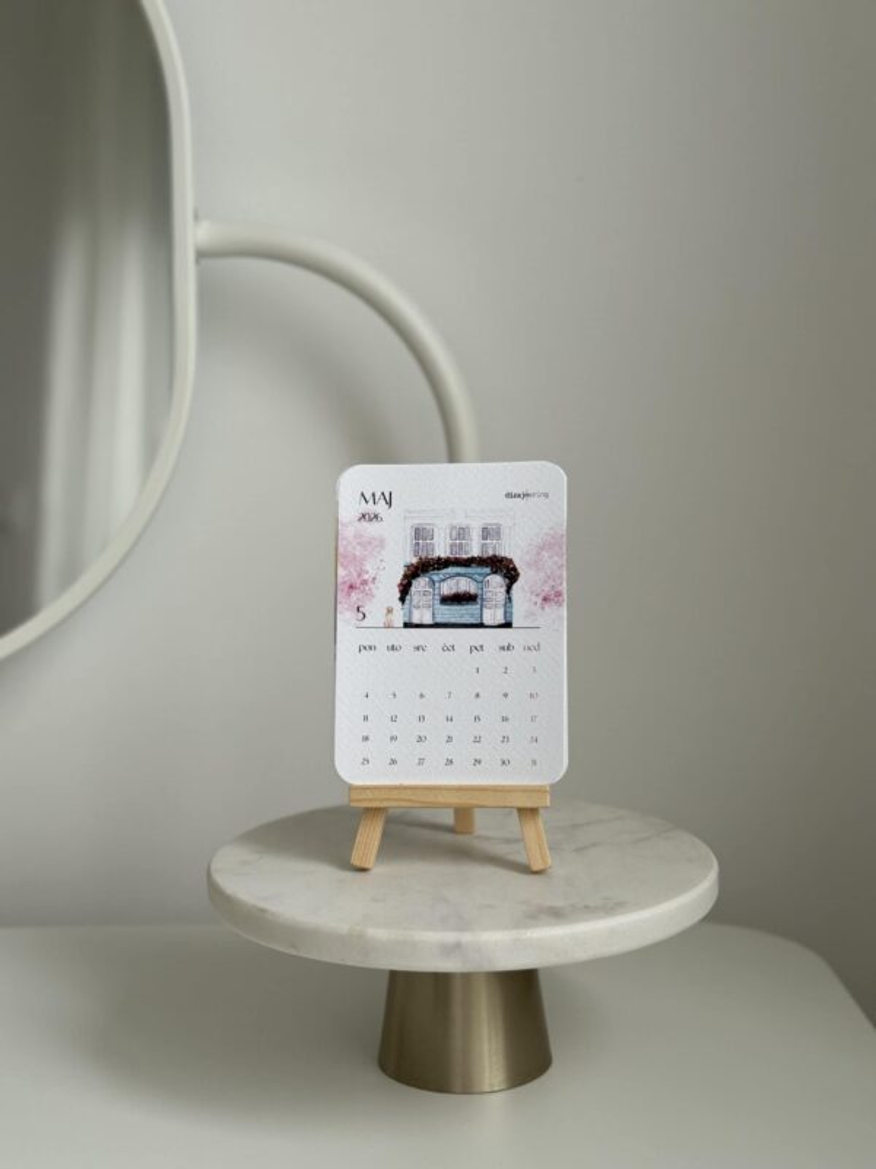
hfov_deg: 30.3
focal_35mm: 48
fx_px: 1620
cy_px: 584
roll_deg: +0.1
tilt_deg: -5.7
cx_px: 438
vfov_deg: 39.7
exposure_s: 1/95
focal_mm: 6.76
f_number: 1.78
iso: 100
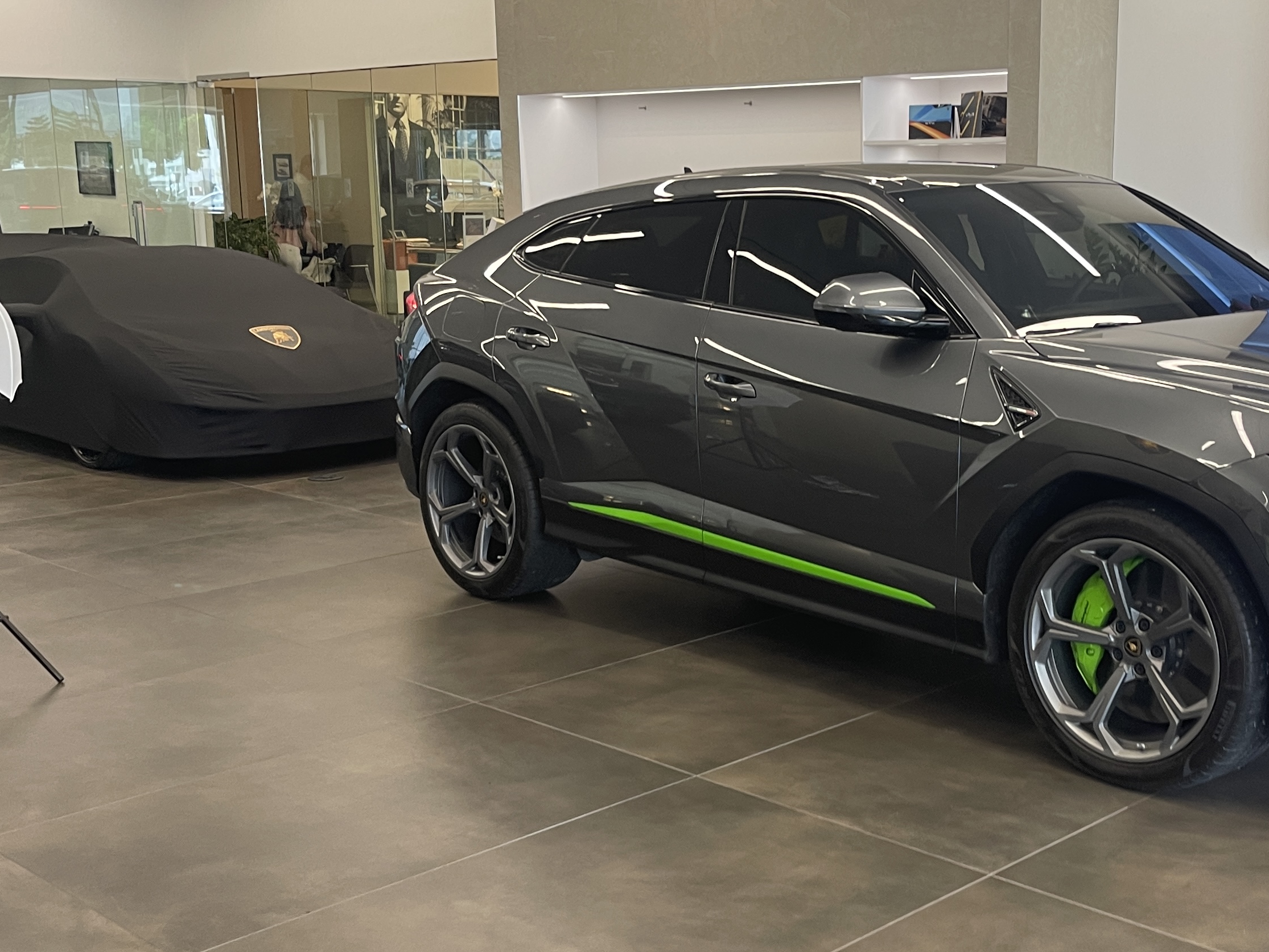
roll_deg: +0.0
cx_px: 800
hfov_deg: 40.1
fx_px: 1723
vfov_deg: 30.8
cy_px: 551
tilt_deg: -11.6
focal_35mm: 47
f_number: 1.6
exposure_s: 1/60
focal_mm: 5.1
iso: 80
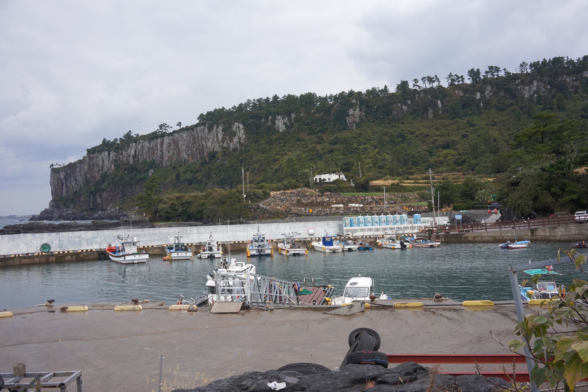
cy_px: 196
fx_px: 572
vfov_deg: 37.9
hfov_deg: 54.4
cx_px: 294
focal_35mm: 35
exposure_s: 1/100
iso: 800
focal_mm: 35
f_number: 18
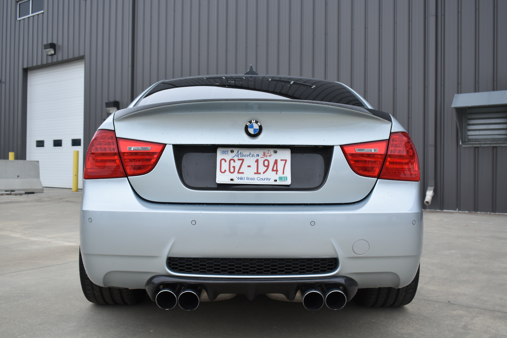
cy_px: 169
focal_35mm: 34
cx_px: 254
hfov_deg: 55.1
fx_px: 486
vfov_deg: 38.4
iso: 220
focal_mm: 23
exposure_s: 1/40
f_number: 5.6
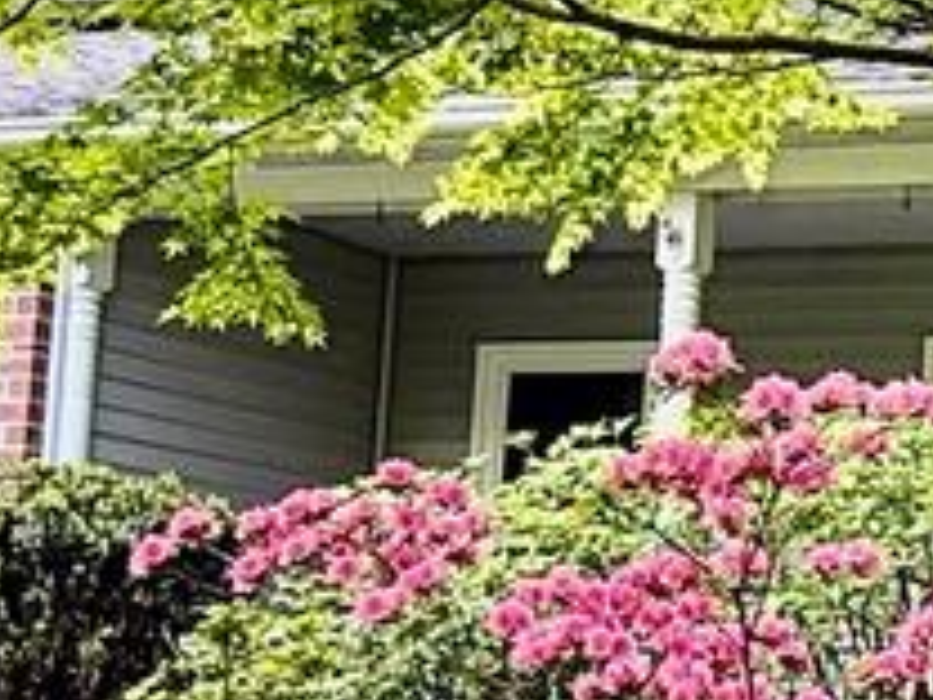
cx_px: 1341
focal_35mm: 97
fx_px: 2614
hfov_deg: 18.3
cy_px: 512
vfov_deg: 15.2
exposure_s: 1/99
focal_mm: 2.22
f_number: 2.2
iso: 100
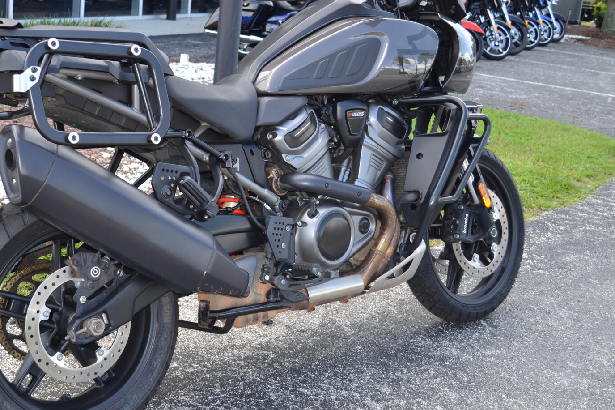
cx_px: 206
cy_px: 154
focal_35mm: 48
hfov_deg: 40.6
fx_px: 820
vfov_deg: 28.0
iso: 100
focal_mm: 22
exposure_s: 1/100
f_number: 3.8
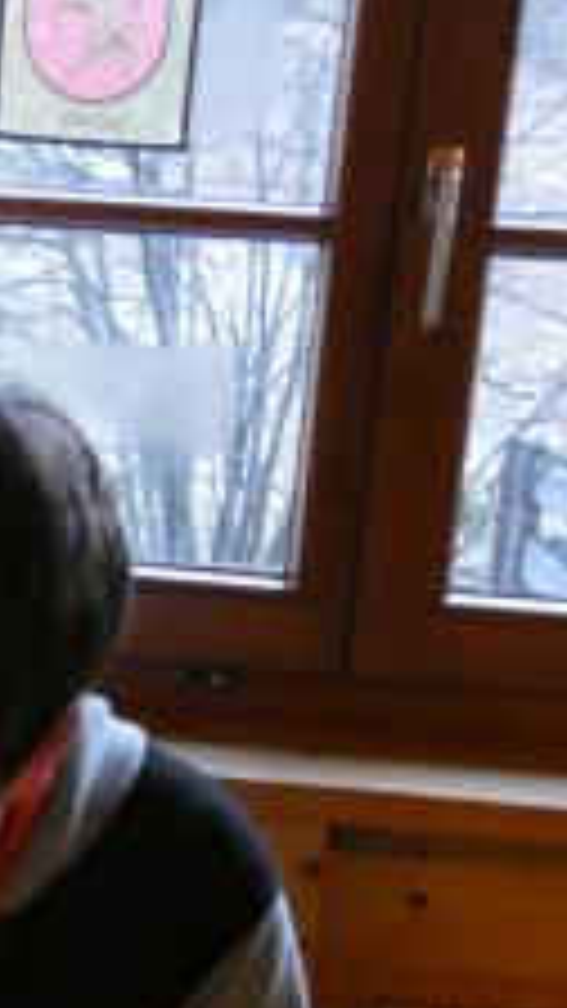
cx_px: -112
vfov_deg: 28.5
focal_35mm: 74
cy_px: 590
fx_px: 1978
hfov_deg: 15.7
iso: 1600
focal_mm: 6.8
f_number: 3.5
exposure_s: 1/25
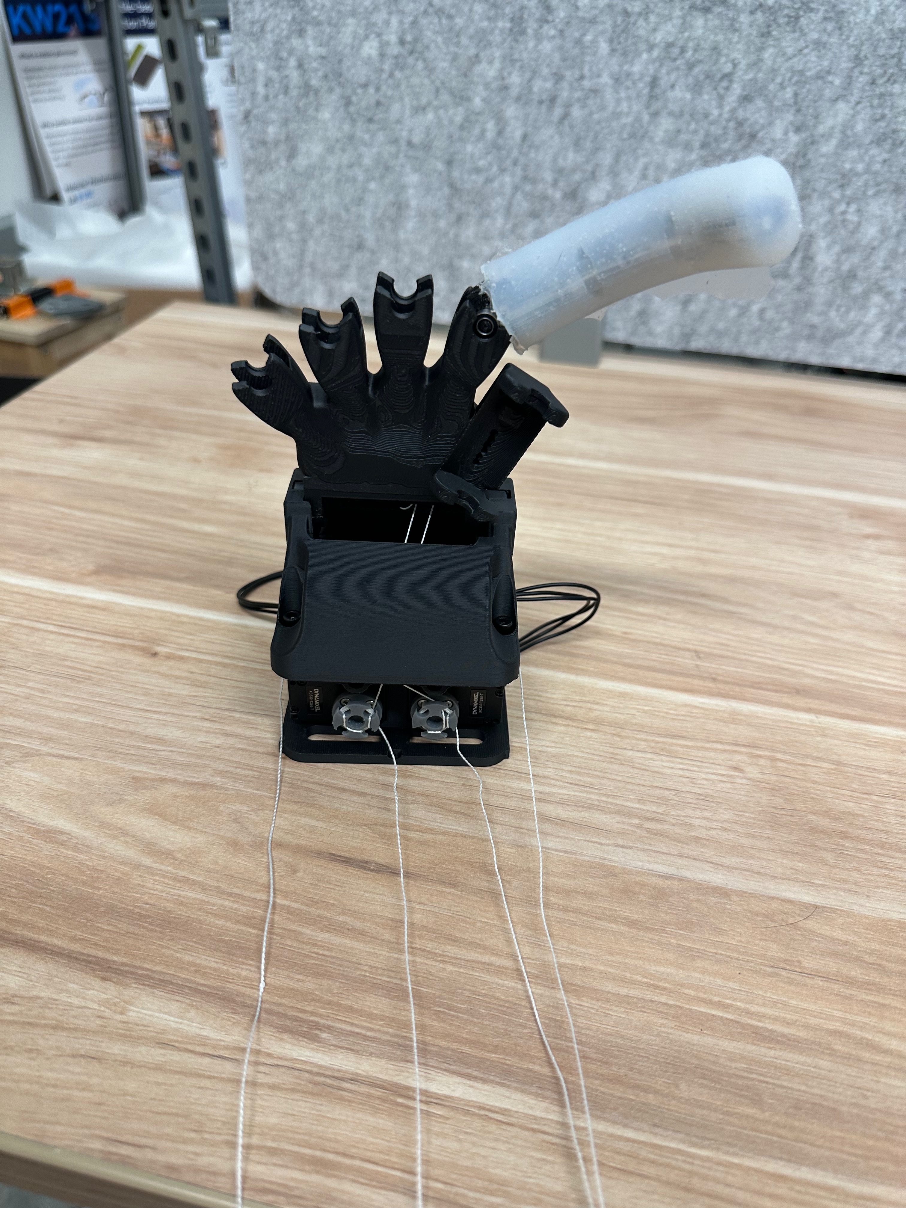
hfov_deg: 56.8
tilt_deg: -35.3
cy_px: 604
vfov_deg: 71.6
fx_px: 838
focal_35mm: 24
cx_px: 453
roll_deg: -5.3
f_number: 1.78
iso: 125
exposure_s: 1/61
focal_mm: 6.86
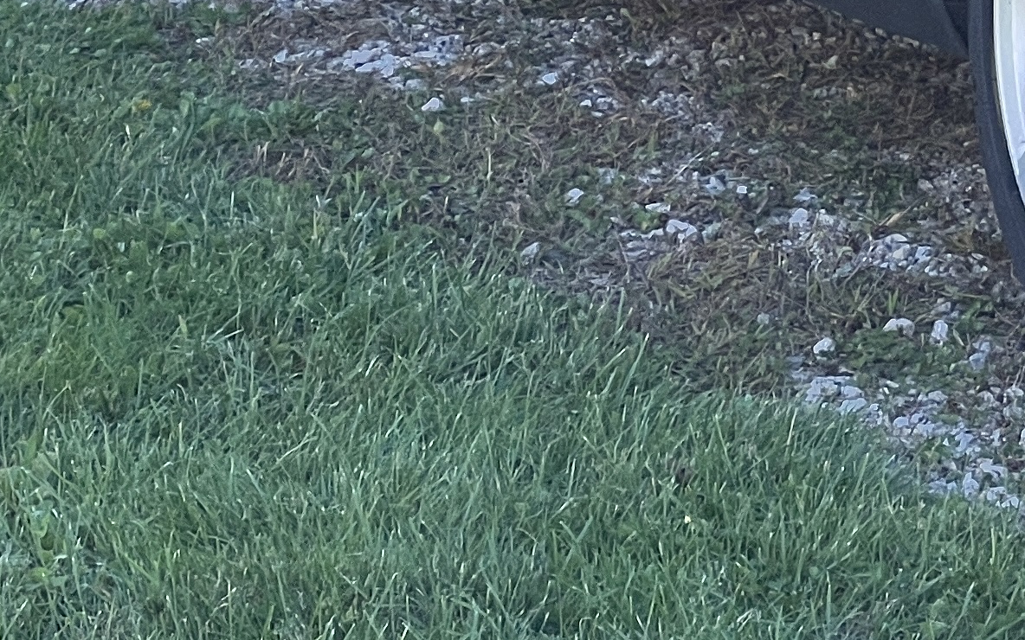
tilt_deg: -7.0
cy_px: -630
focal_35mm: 278
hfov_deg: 7.4
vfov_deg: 4.7
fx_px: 7766
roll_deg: -0.8
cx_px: 1510
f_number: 2.8
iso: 32
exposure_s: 1/198
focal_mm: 9
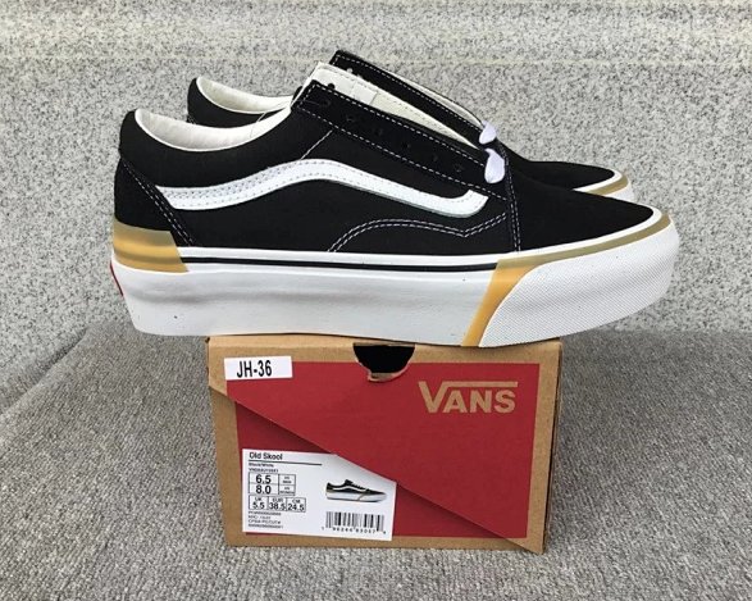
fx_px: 734
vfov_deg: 44.5
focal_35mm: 33
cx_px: 401
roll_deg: -0.1
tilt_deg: -18.8
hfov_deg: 54.2
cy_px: 305
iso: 32
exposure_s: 1/100
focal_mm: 3.3
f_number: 2.4
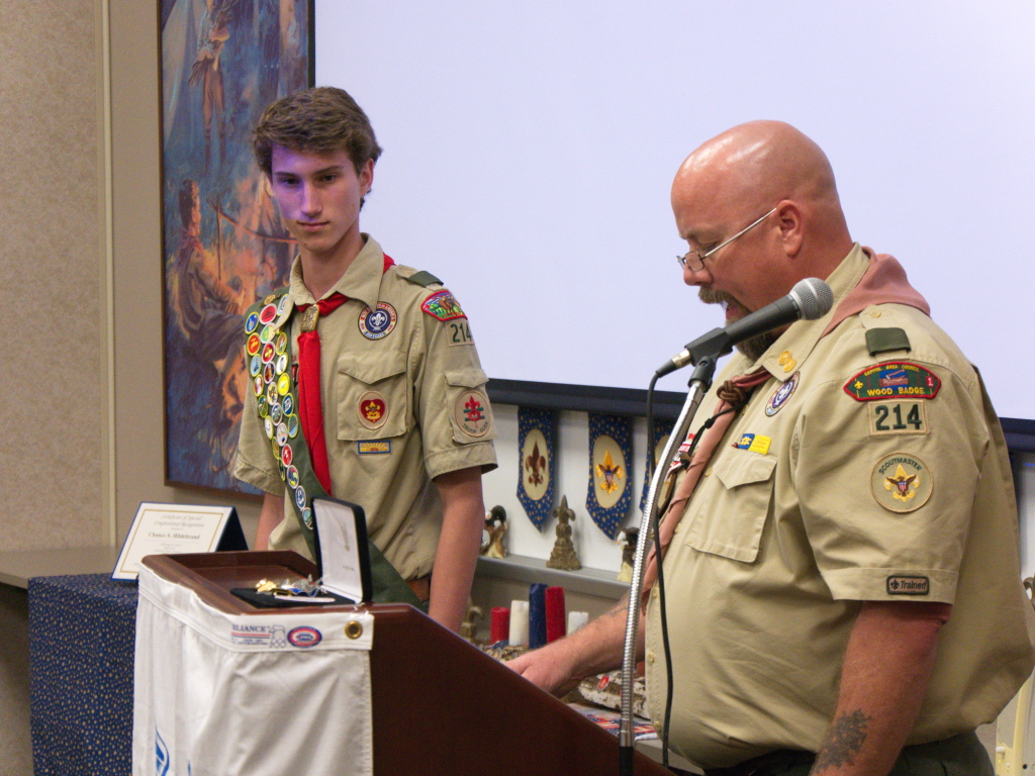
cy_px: 388
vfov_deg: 16.1
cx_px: 518
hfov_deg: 21.3
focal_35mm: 92
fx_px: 2751
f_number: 4.9
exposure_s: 1/100
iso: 3200
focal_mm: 46
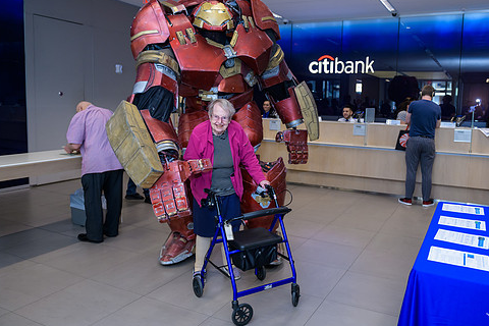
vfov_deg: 44.9
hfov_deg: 63.2
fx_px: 394
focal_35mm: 29
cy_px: 141
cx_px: 288
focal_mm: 24
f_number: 3.2
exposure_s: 1/125
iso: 800
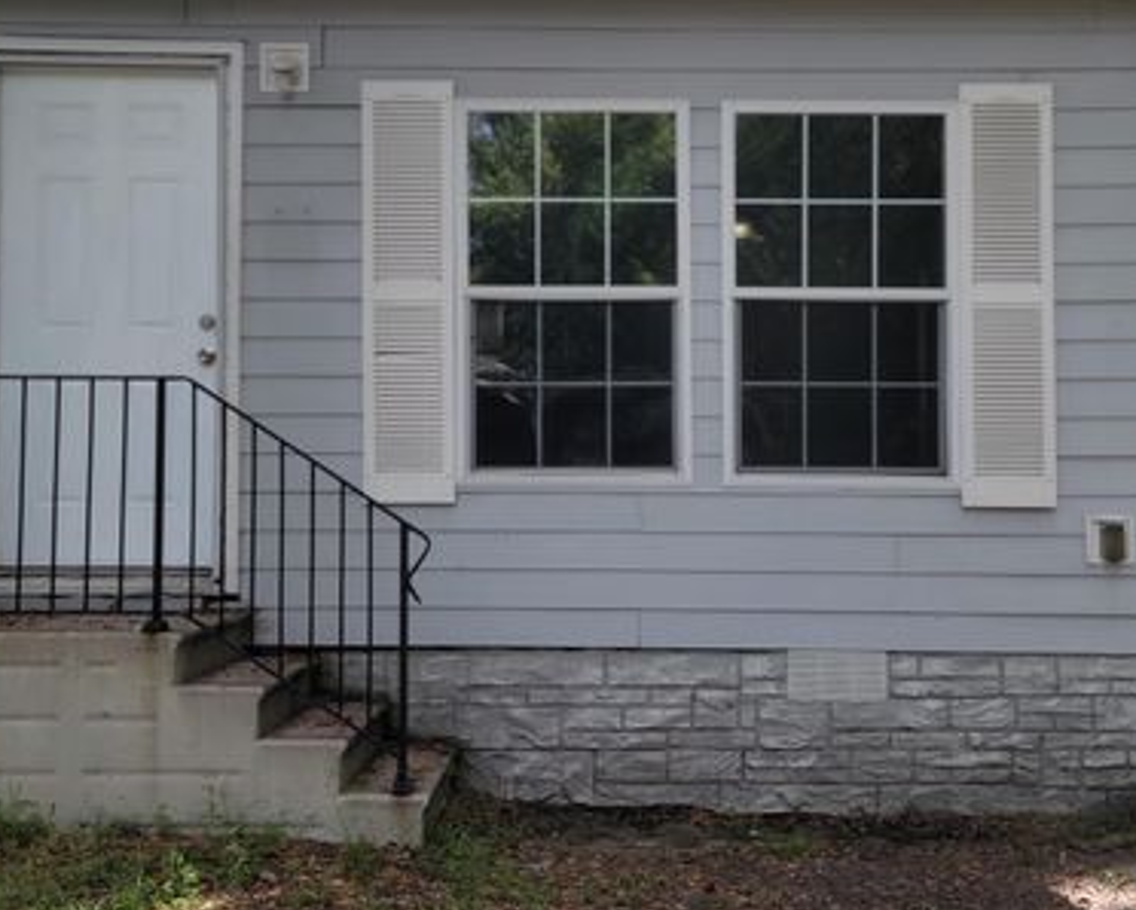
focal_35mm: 49
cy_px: 426
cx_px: 574
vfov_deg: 30.9
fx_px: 1648
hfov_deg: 38.0
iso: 25
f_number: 2
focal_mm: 5.9
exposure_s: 1/270
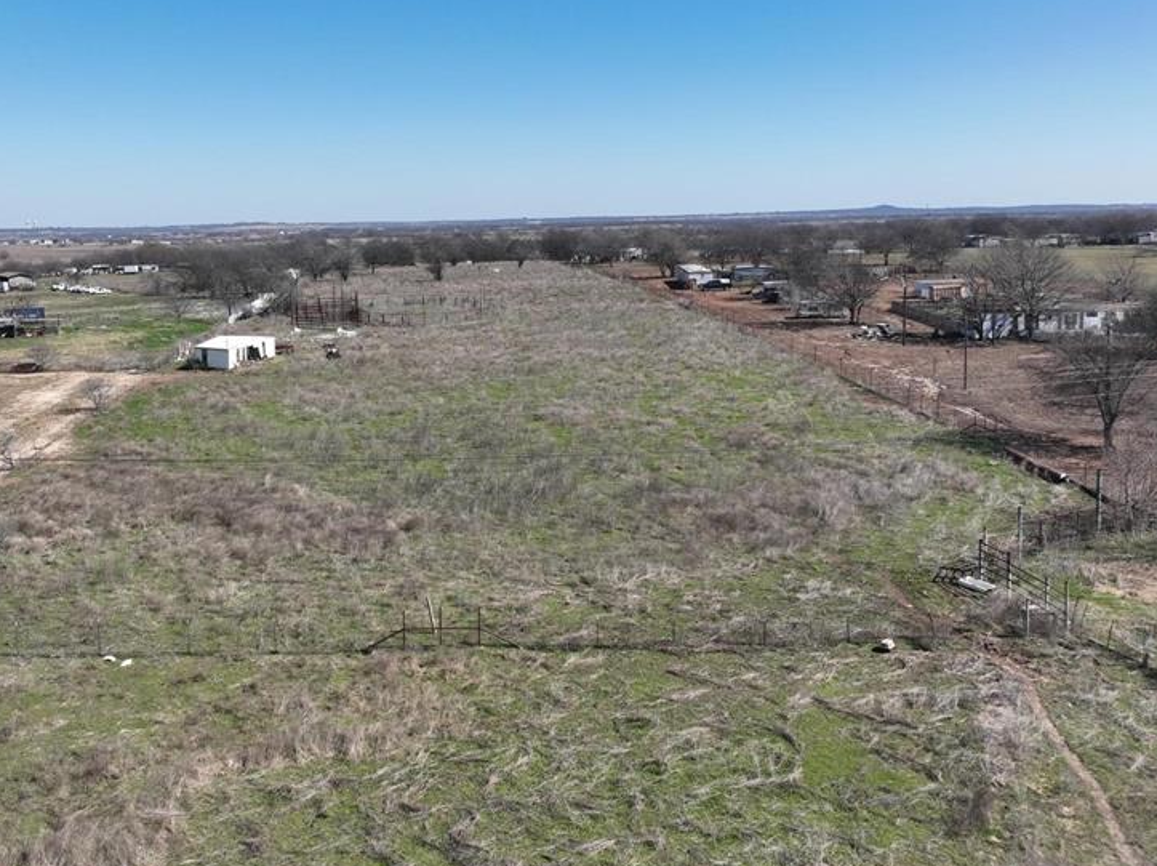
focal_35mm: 34
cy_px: 324
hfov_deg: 53.4
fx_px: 1135
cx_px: 429
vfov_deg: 41.4
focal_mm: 12.29
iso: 110
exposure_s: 1/1600
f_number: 2.8
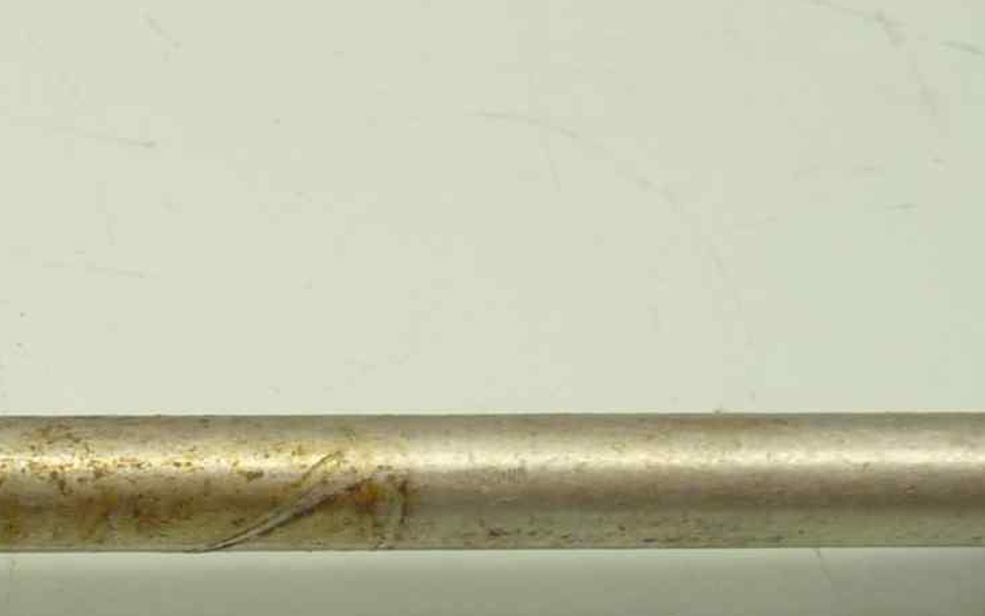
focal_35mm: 93
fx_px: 2497
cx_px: -120
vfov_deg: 13.9
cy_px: 581
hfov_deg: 21.1
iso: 80
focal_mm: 4.1
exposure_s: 1/20
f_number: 3.3
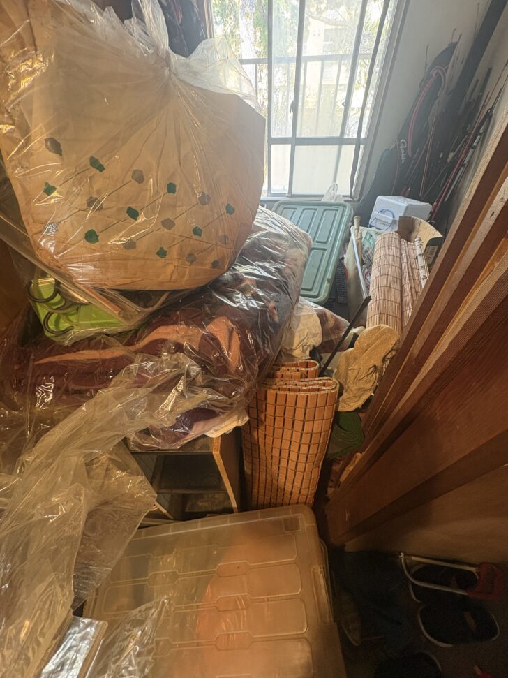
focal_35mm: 14
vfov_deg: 102.1
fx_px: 274
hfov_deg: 85.7
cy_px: 339
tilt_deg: -48.7
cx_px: 254
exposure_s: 1/60
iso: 320
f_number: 2.2
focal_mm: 2.22
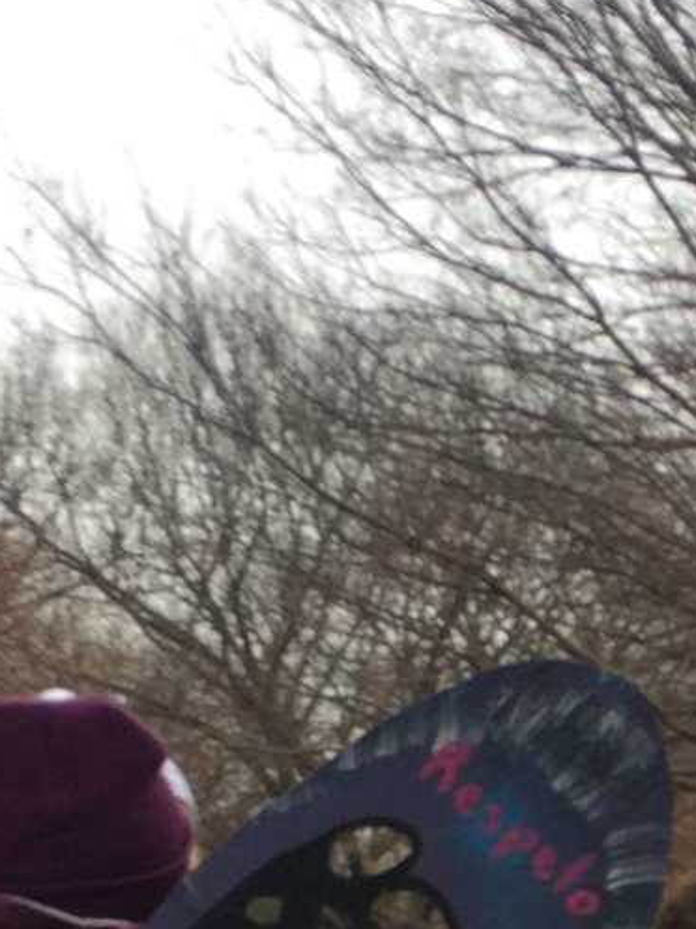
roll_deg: -0.2
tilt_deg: -9.8
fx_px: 3137
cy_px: 1337
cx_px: 823
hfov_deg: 12.4
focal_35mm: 117
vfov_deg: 15.7
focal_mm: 4.15
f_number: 2.2
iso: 32
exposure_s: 1/121
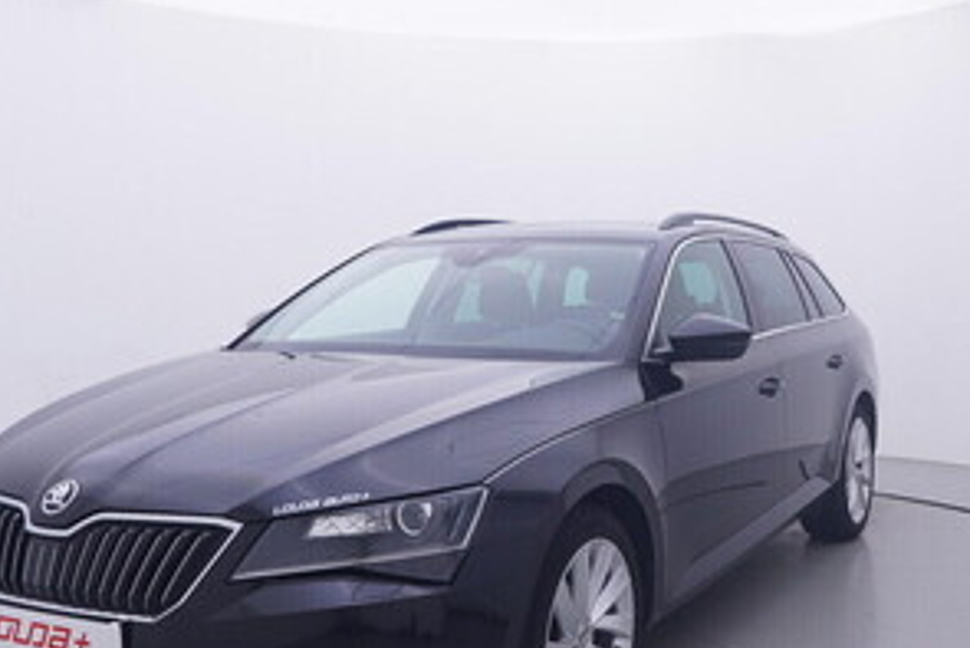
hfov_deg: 46.2
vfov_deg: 32.0
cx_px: 570
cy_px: 347
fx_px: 1130
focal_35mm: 42
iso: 200
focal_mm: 15
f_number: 5
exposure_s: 1/80
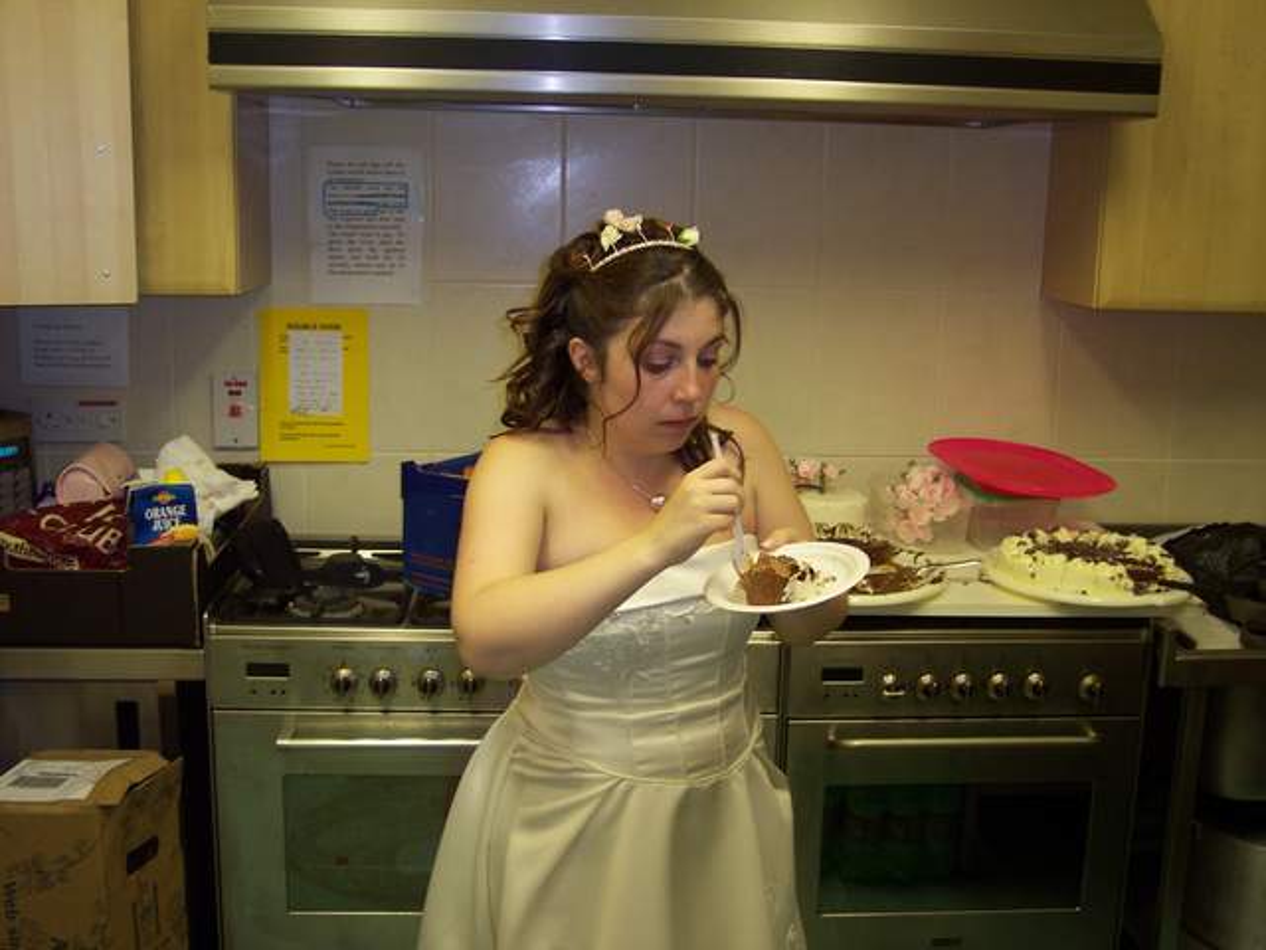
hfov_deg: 49.0
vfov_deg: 37.7
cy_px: 475
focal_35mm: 38
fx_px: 1390
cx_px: 633
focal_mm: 8
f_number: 2.8
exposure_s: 1/30
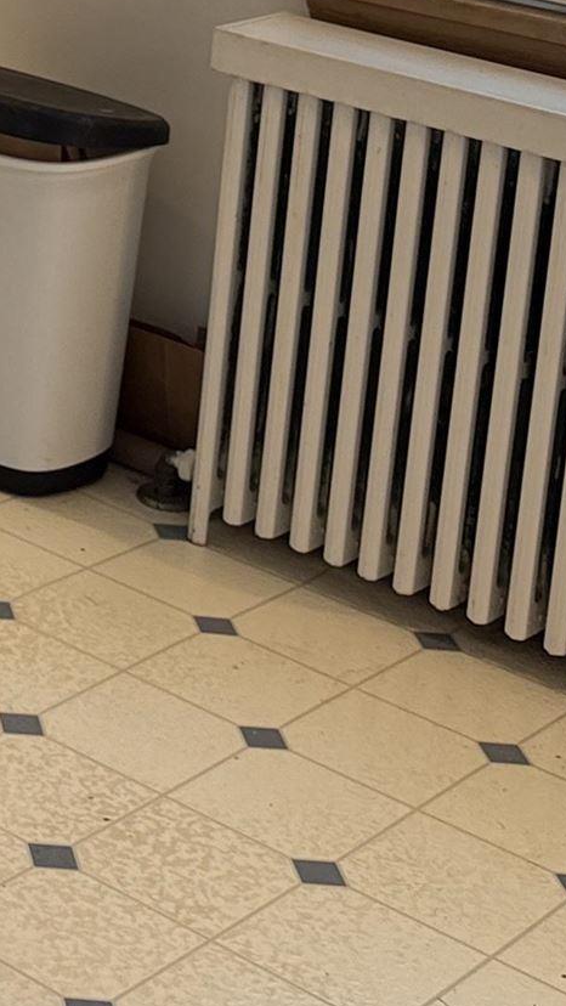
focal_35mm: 97
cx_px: -584
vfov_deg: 20.4
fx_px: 2587
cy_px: -231
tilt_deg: -9.7
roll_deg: -2.7
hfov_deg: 11.2
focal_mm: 6.76
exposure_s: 1/60
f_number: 1.78
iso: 125
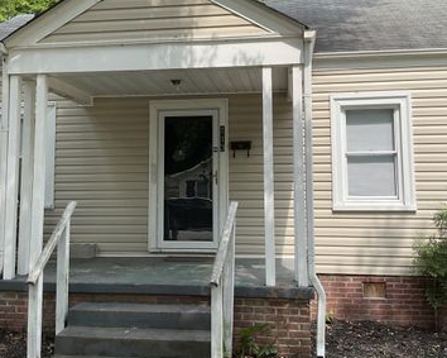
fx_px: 529
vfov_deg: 37.2
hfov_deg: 45.8
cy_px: 144
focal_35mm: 40
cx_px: 210
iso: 25
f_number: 1.8
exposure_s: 1/978
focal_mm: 3
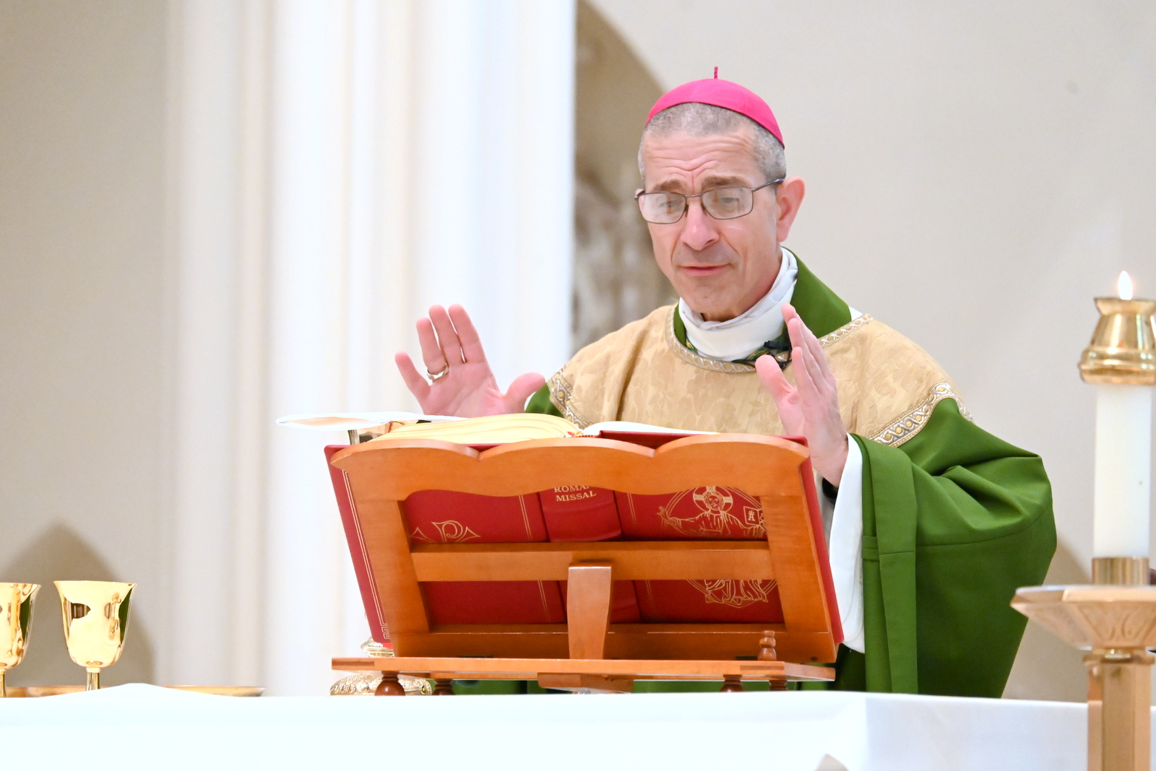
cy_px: 386
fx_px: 6424
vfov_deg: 6.9
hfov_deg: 10.3
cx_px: 578
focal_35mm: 200
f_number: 6.3
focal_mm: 200
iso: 11400
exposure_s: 1/125
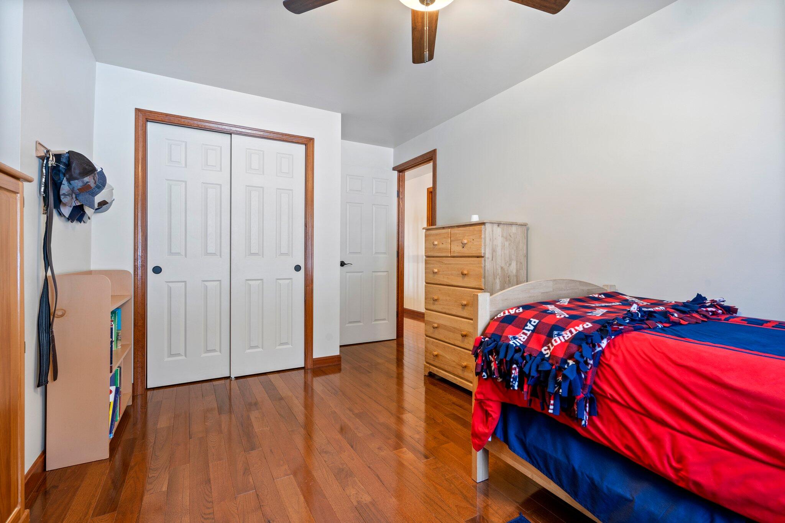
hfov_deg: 96.7
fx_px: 349
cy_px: 262
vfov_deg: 73.7
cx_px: 392
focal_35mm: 16
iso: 80
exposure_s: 1.6
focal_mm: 16
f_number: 9
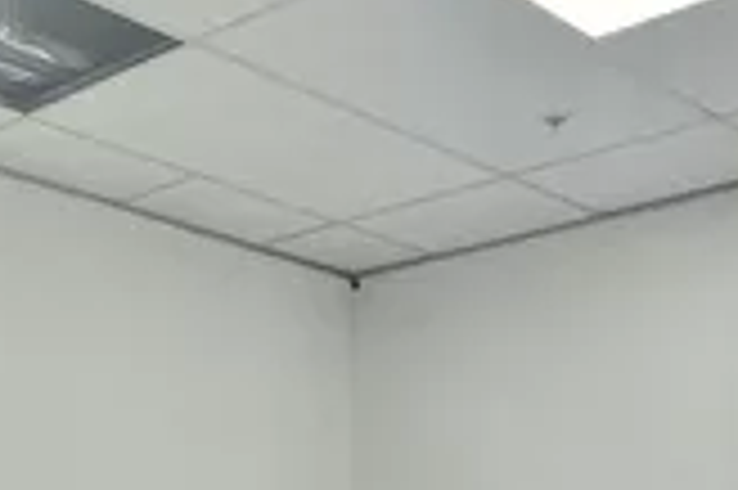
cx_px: 184
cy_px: 643
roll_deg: -1.0
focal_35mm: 71
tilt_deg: +1.5
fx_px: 1454
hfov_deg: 28.1
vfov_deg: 17.9
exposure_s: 1/100
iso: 100
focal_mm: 2.22
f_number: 2.2
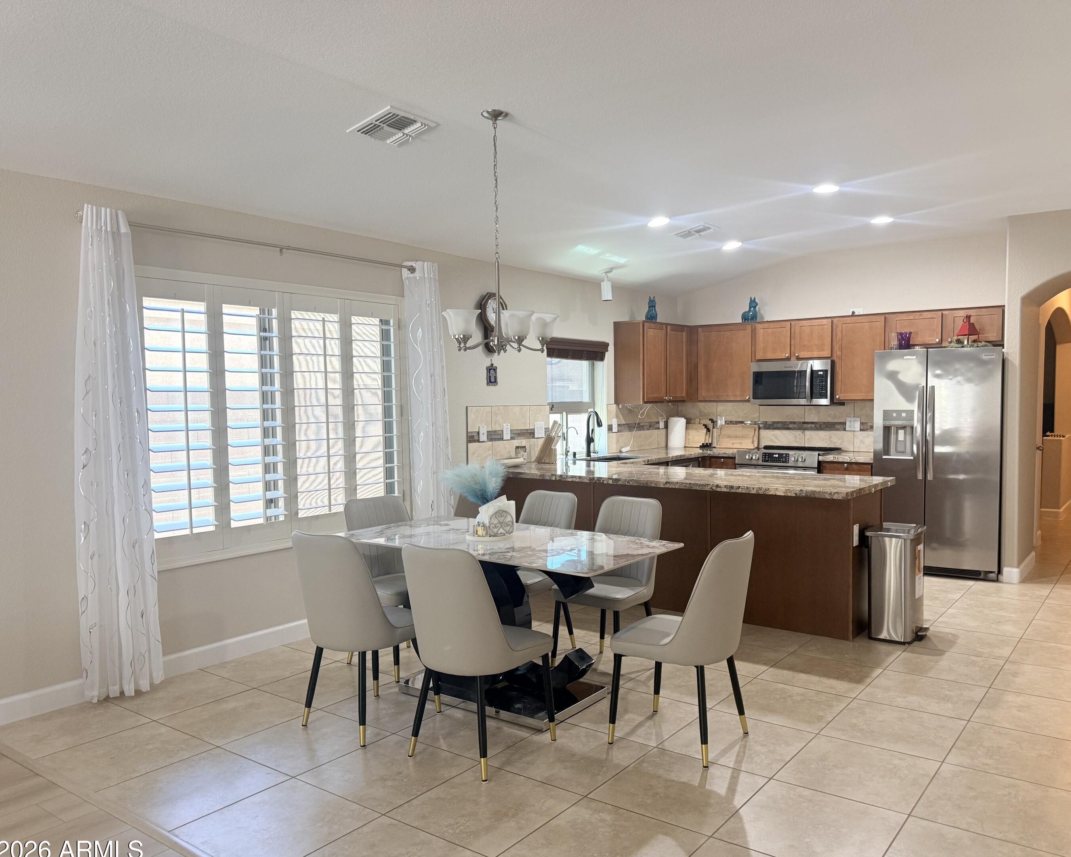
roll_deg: +0.5
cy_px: 445
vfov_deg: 54.9
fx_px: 824
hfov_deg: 65.9
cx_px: 588
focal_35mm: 26
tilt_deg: -3.2
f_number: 1.78
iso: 200
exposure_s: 1/60
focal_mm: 6.76
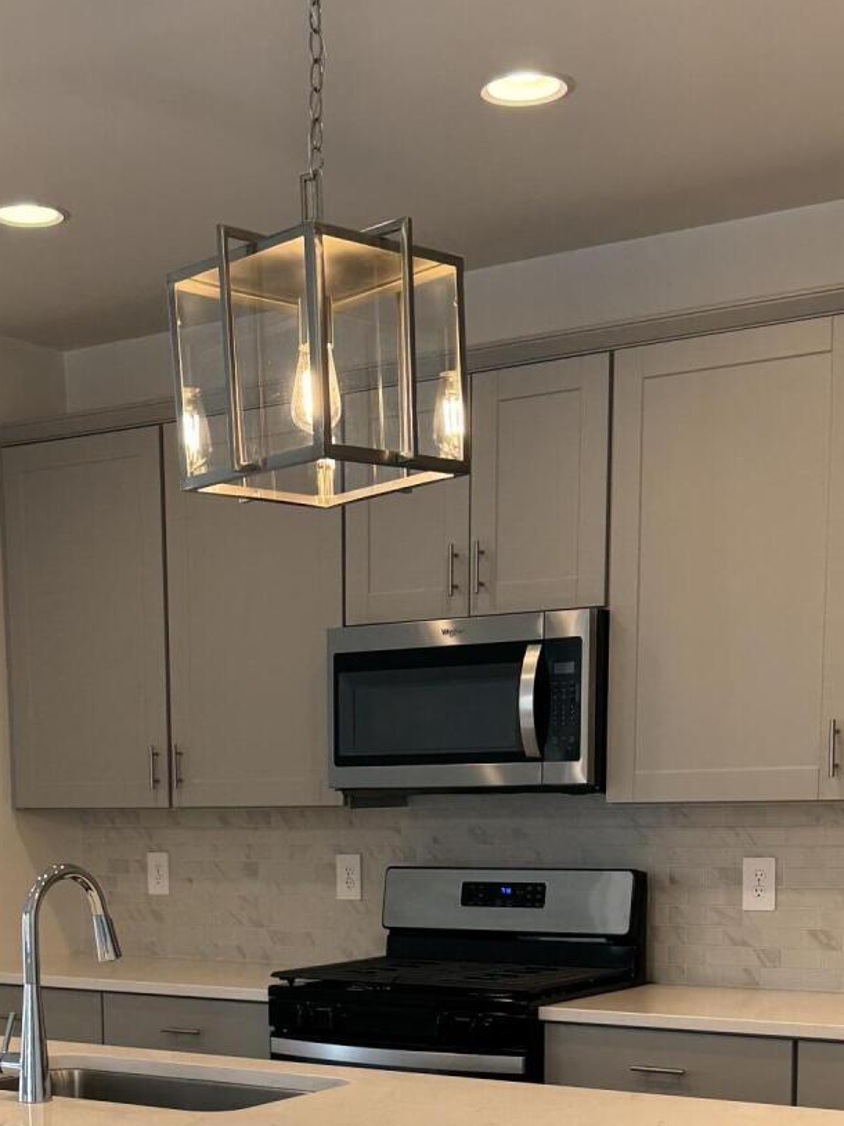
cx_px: 266
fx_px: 1919
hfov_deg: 24.7
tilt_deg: -6.7
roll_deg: +0.7
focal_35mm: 59
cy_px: 1024
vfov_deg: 31.1
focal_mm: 6.76
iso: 125
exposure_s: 1/120
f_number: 1.78
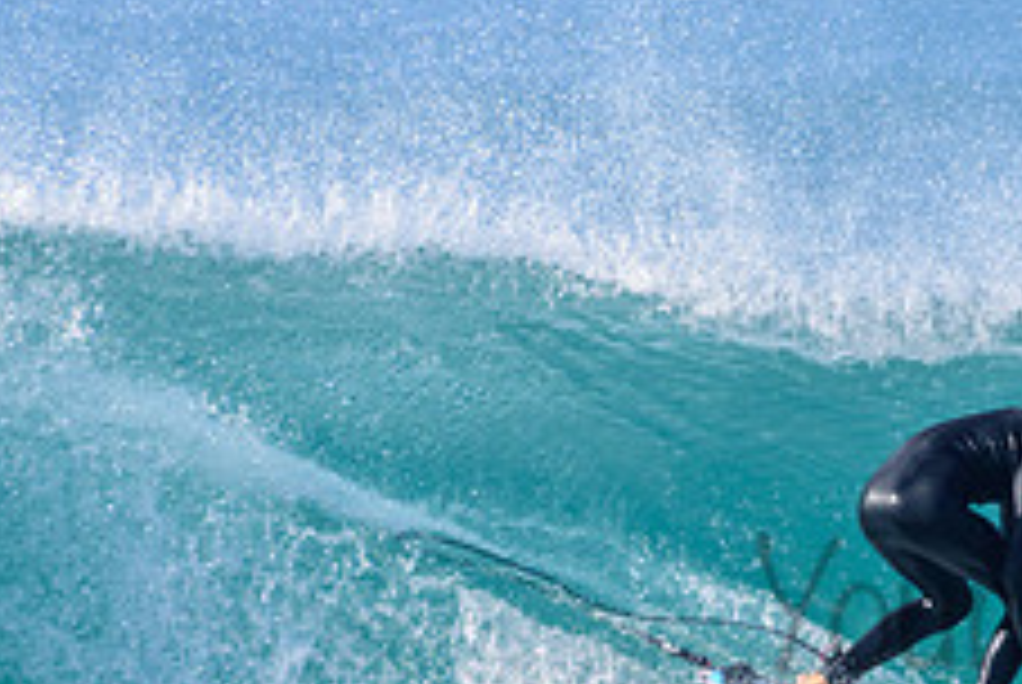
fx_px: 54434
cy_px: 565
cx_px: 1220
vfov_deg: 0.7
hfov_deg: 1.1
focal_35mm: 1915
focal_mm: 500
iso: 450
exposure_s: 1/2000
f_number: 5.6
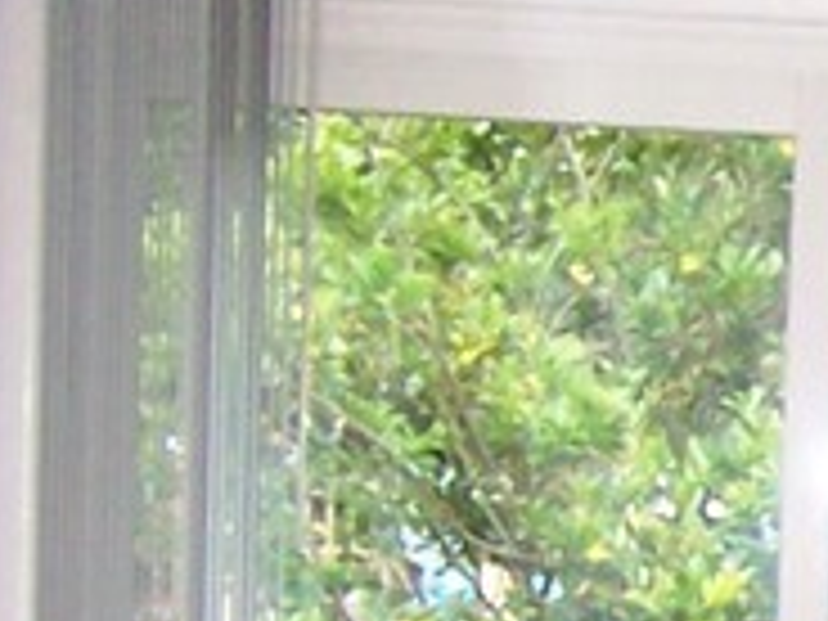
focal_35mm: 206
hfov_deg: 8.5
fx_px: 4927
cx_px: 2218
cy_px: 1040
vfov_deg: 7.1
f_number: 2.8
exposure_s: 1/60
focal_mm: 5.6
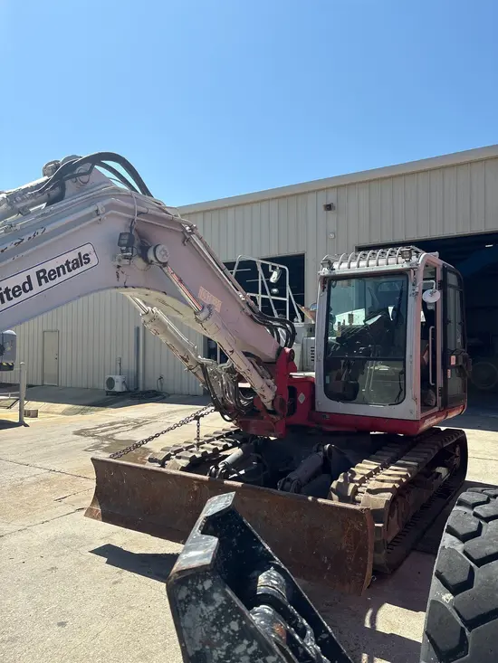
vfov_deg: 67.3
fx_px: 499
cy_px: 332
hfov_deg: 53.1
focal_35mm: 26
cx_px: 249
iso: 50
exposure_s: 1/3125
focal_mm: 5.96
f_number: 1.6
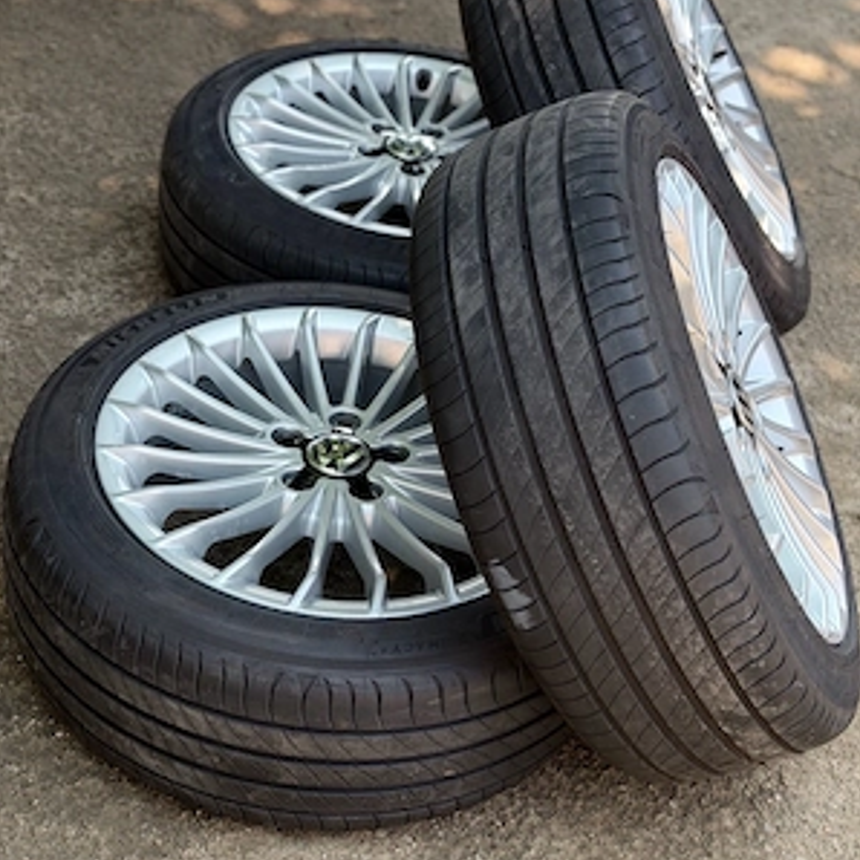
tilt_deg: -38.1
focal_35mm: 57
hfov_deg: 30.0
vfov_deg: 30.0
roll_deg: -10.2
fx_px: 1602
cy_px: 387
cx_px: 430
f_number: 1.78
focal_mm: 6.76
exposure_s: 1/472
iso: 80
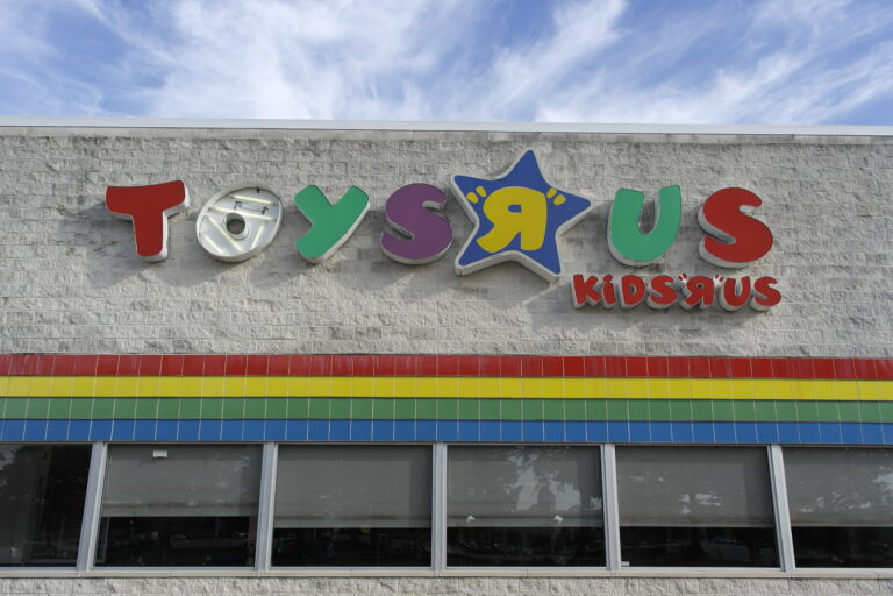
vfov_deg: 43.6
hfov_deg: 61.9
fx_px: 744
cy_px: 298
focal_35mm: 30
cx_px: 446
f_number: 6.3
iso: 100
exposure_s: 1/250
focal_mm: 20
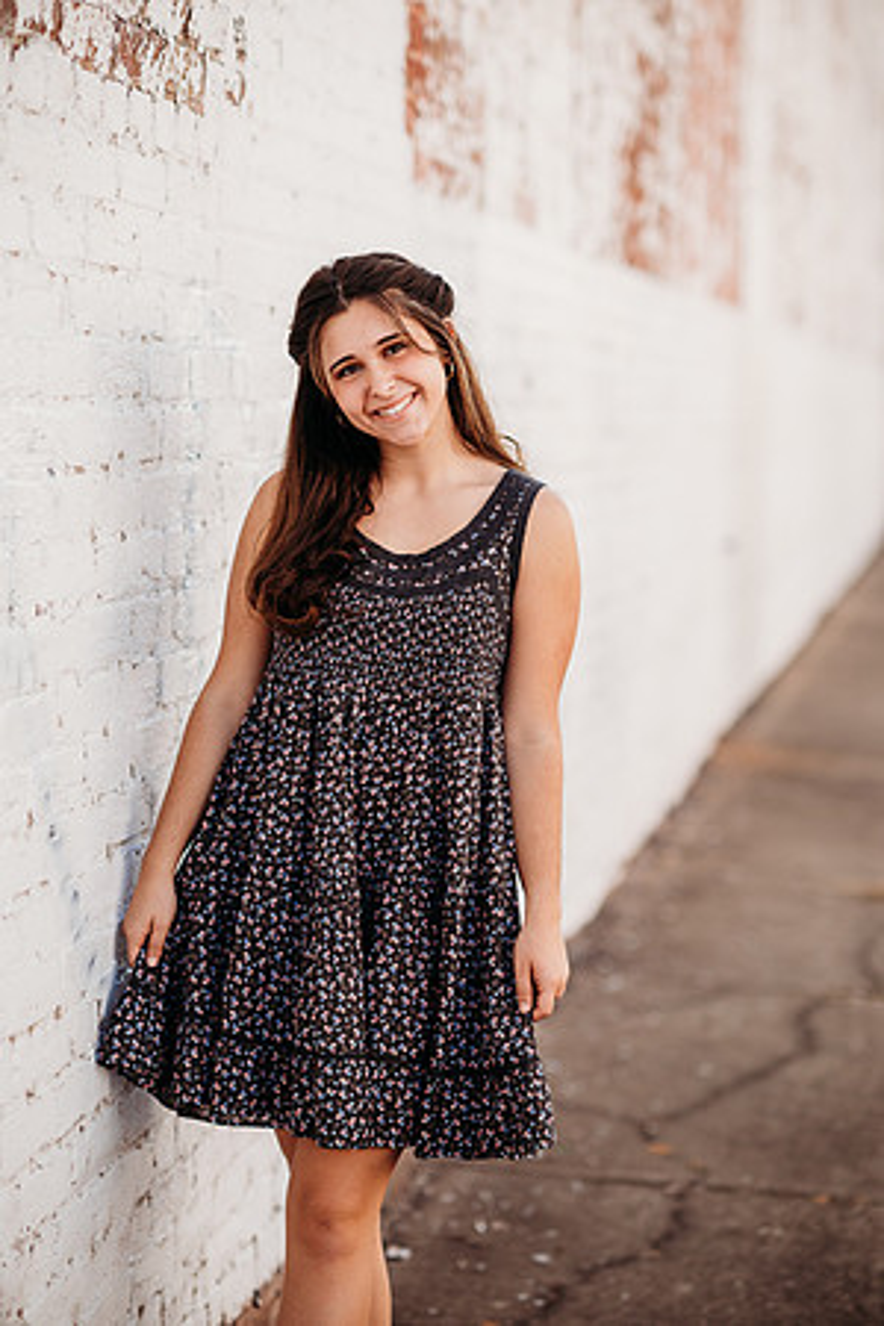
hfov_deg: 16.1
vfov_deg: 23.9
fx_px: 3131
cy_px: 663
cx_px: 442
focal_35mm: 85
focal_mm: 85
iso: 100
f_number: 2.2
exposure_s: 1/800
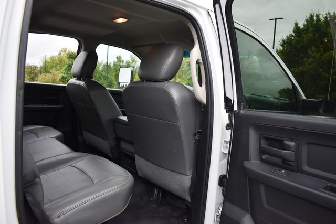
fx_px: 252
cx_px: 168
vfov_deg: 48.0
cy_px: 112
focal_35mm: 27
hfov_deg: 67.4
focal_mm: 18
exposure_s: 1/250
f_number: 3.5
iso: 400
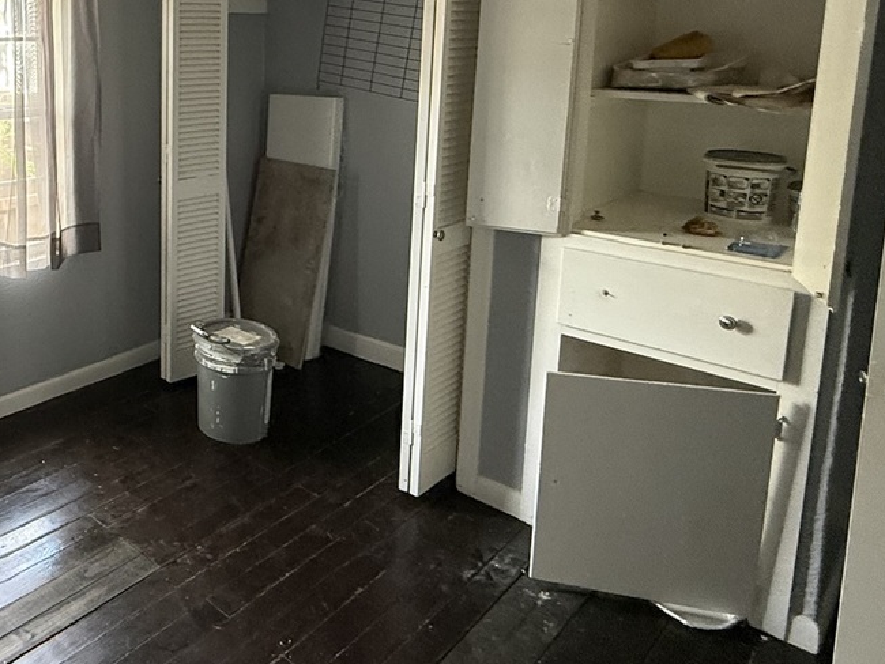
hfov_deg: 52.2
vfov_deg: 43.6
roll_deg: +0.3
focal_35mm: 31
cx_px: 108
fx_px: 793
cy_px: 147
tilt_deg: -8.2
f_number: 2.2
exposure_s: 1/66
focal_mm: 2.22
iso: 320
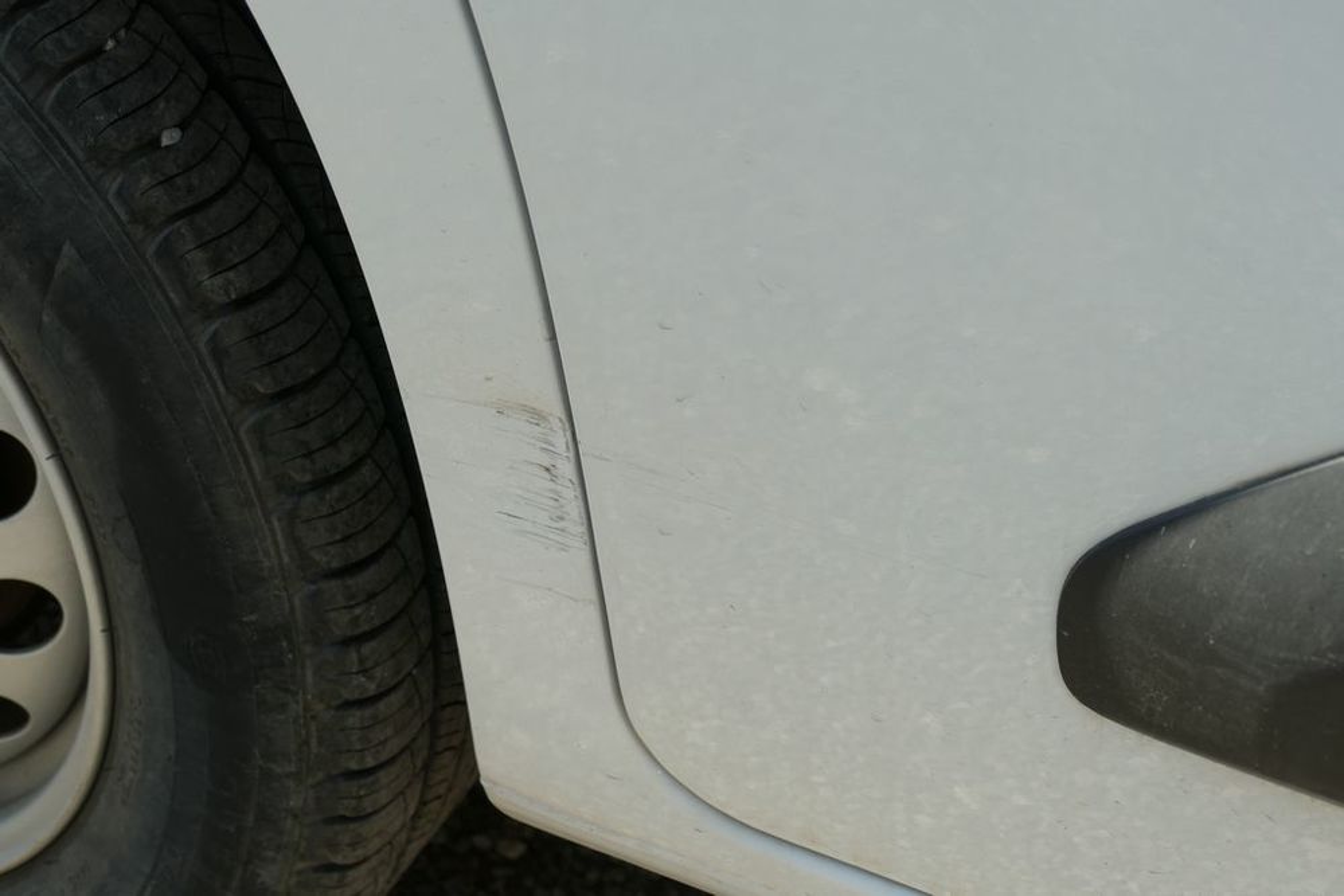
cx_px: 672
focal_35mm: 58
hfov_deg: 34.5
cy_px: 448
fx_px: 2165
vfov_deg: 23.4
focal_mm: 21.01
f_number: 3.5
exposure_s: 1/640
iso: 125
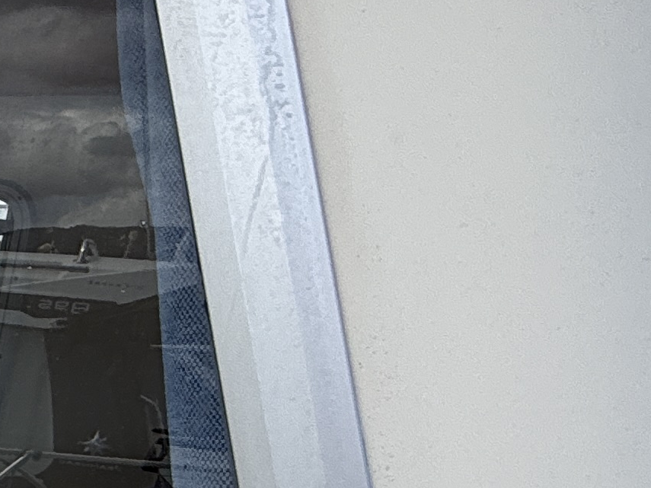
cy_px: 544
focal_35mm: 66
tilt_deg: -12.8
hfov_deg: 17.8
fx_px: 1241
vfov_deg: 21.1
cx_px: -717
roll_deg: -3.3
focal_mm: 2.22
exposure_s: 1/985
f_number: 2.2
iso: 50
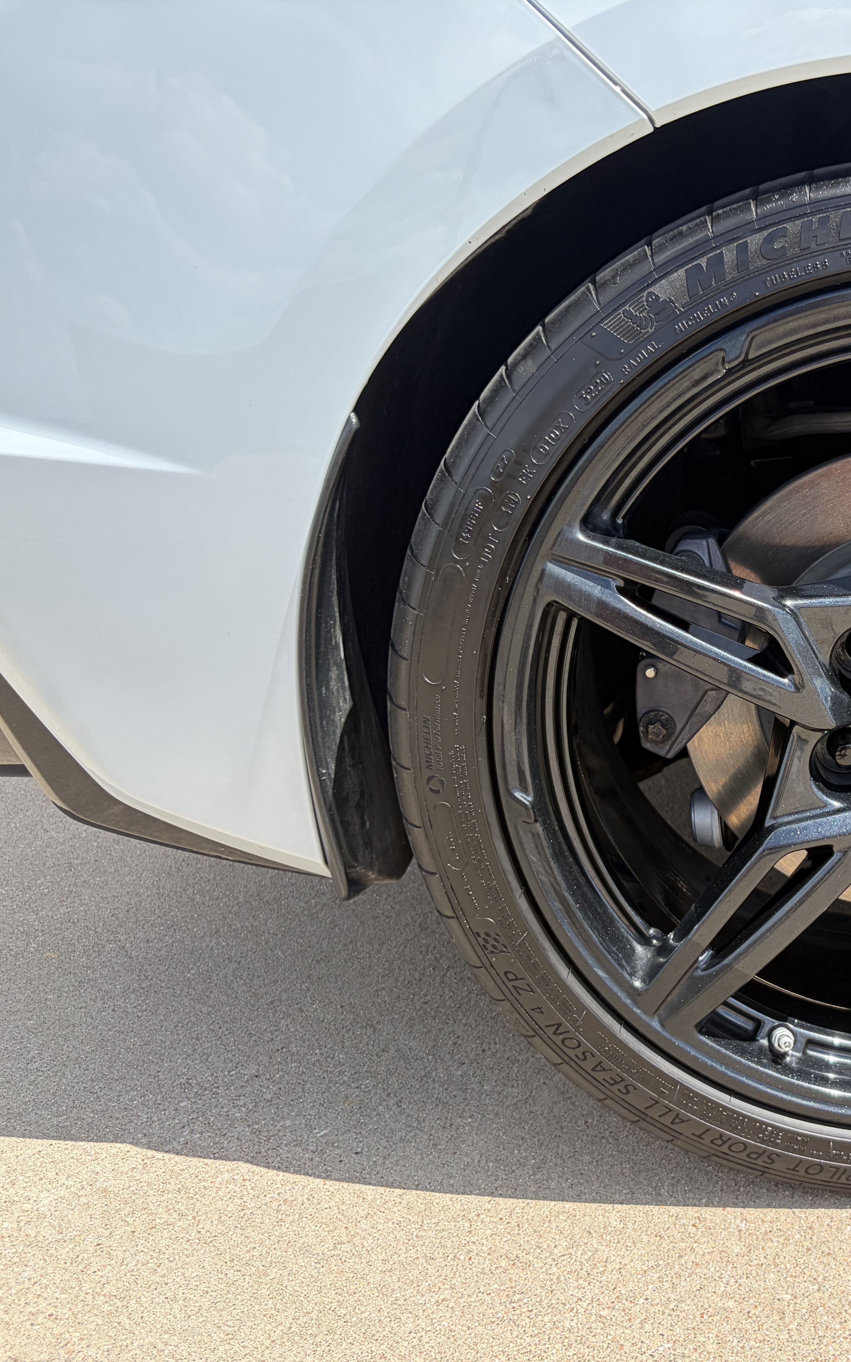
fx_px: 1373
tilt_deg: -13.7
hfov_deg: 31.8
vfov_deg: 52.8
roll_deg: +2.0
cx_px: 847
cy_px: 684
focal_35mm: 37
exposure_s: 1/1451
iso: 50
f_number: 1.6
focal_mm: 5.96
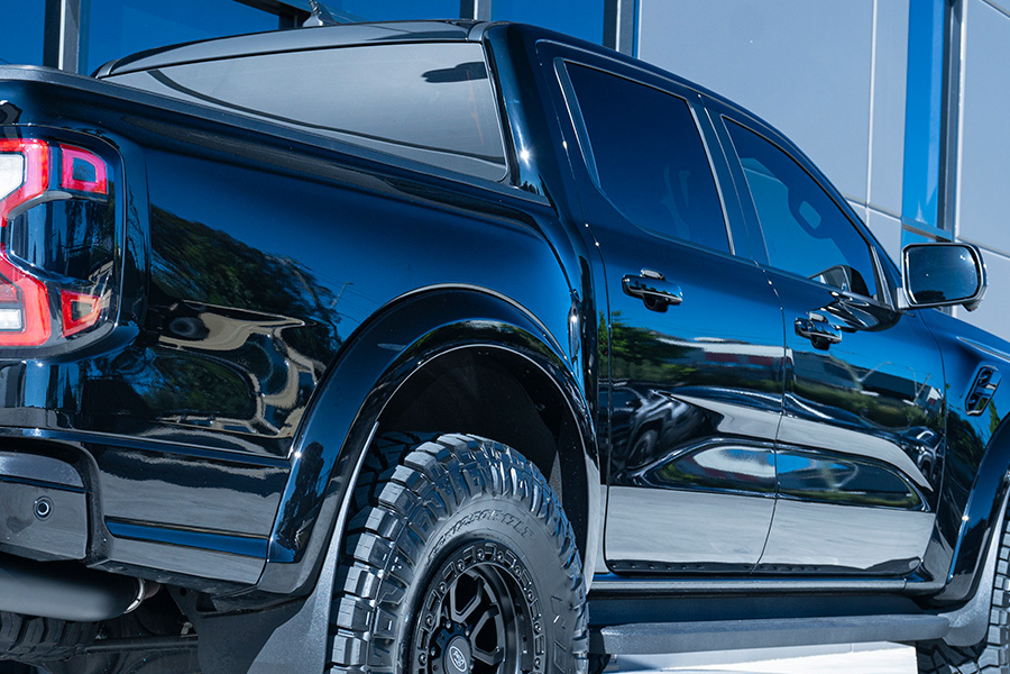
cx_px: 245
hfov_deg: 32.7
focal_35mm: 60
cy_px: 399
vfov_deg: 22.6
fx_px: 1683
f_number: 6.3
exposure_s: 1/100
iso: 100
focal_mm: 30
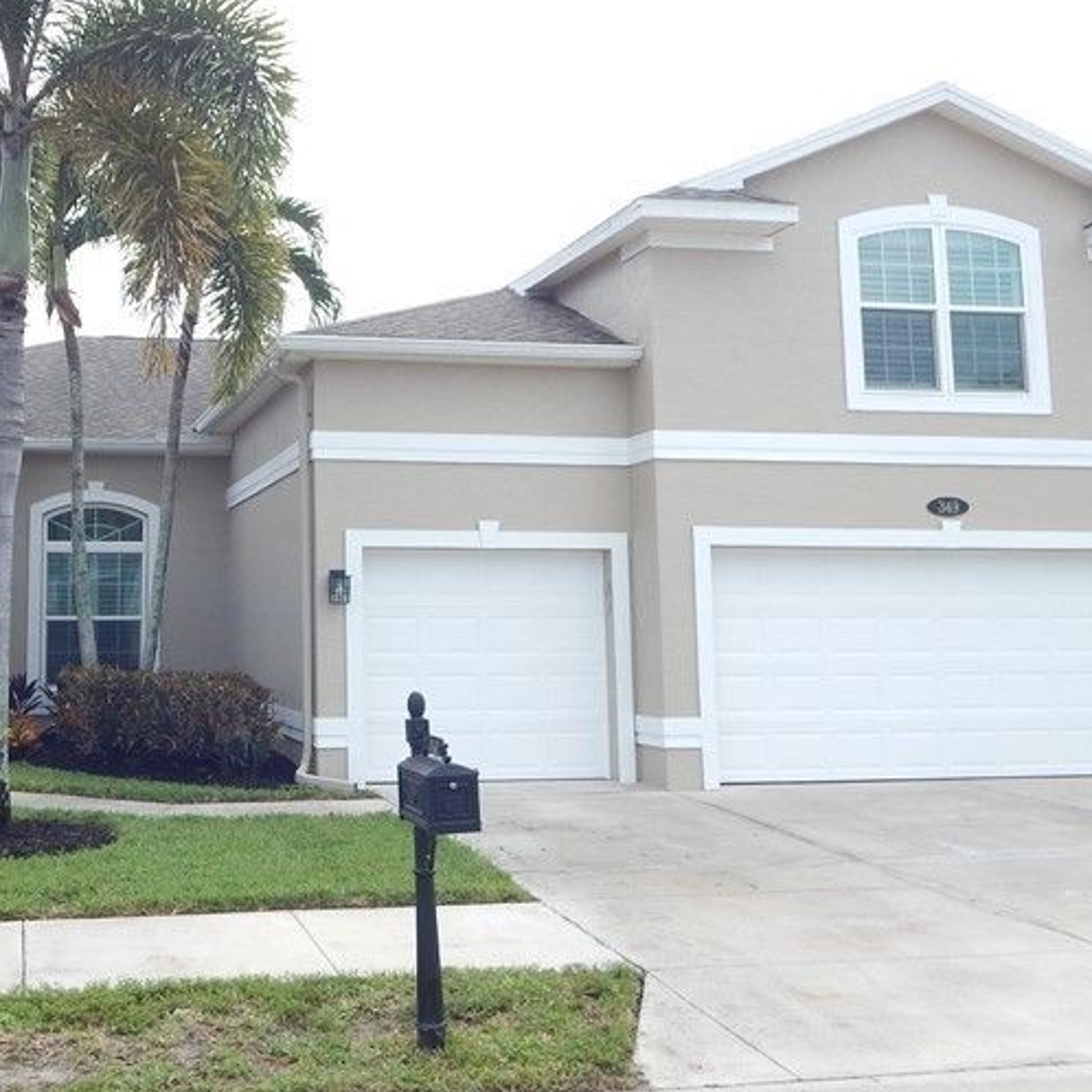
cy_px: 443
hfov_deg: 40.8
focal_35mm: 40
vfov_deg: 41.7
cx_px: 294
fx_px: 1428
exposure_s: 1/640
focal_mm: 4
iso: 125
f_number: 3
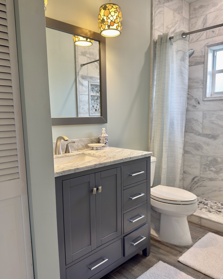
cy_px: 148
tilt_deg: -8.2
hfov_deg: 54.9
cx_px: 112
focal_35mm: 26
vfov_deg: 66.0
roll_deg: -0.8
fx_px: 214
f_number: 1.78
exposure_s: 1/60
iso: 64
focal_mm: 6.76
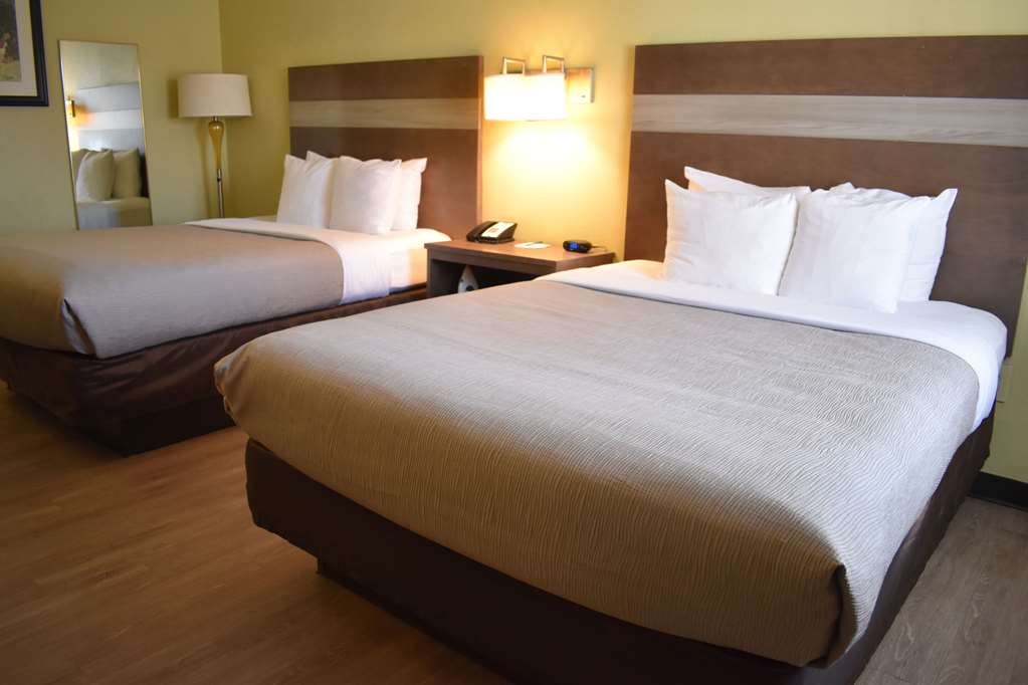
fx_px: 771
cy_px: 342
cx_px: 514
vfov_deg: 47.9
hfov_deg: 67.4
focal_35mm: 27
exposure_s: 1/60
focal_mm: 18
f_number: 3.5
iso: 1100
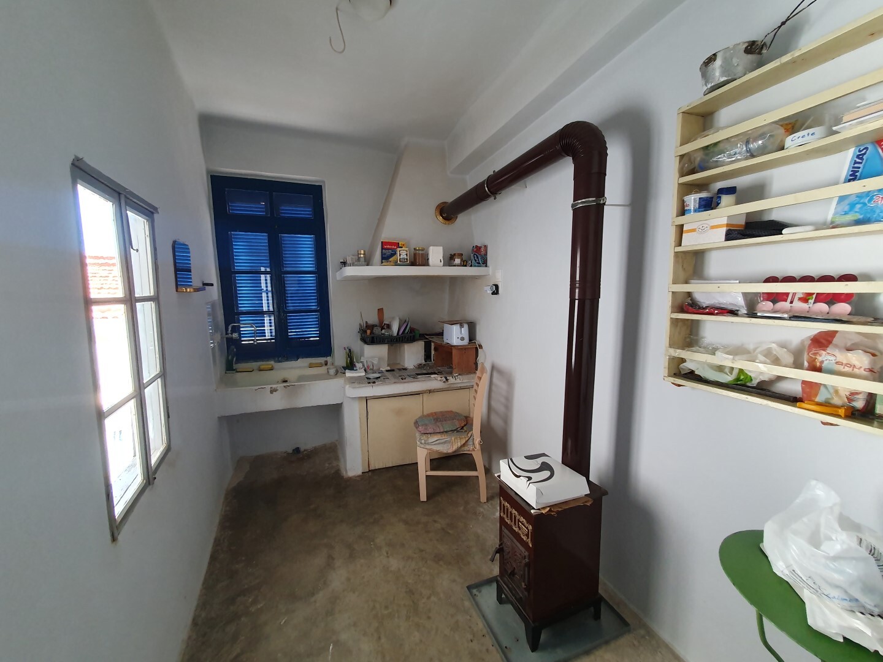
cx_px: 442
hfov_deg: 106.2
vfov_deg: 89.9
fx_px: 332
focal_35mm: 13
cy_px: 331
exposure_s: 1/50
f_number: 2.2
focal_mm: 1.8
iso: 250
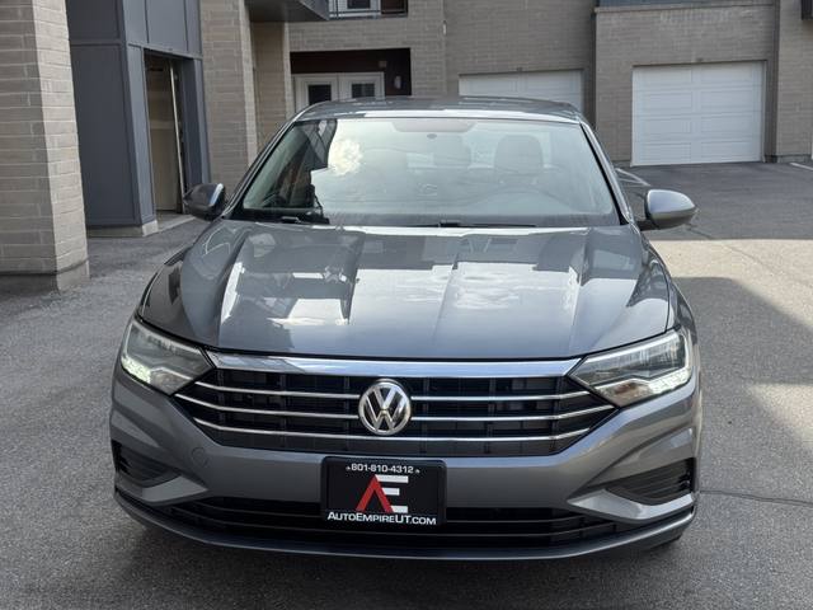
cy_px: 305
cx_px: 406
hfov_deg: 39.7
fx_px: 1127
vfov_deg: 30.3
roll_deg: +1.7
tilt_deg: -9.5
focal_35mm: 48
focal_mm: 6.76
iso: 64
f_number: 1.78
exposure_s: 1/1524
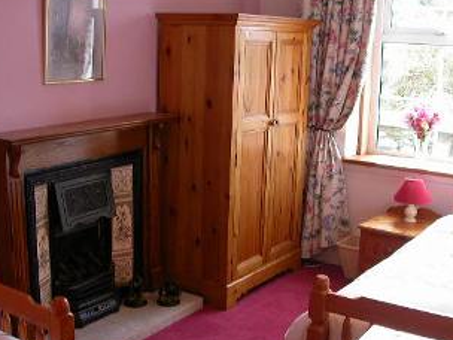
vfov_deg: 29.1
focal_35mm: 50
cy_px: 177
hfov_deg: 38.2
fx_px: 654
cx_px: 206
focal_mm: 7.85
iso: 100
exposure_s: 1/43.1
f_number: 2.6
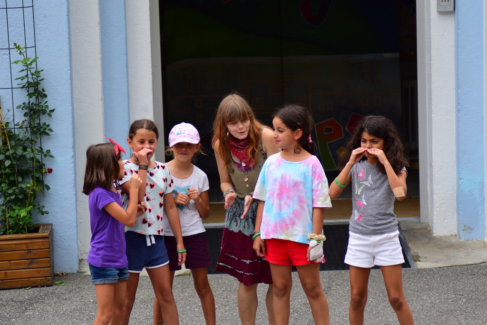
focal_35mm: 202
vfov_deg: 6.8
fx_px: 2740
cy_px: 162
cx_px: 244
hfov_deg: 10.2
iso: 450
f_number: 4.2
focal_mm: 135
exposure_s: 1/1250
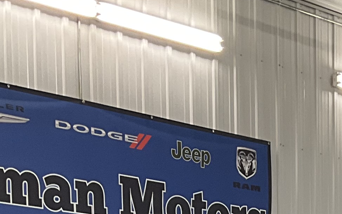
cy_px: 520
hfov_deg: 16.3
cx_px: 286
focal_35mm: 127
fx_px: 1184
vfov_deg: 9.2
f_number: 1.8
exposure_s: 1/60
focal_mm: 3
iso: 64
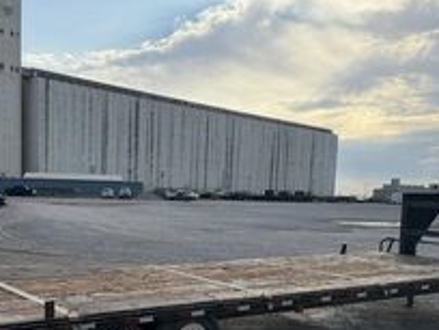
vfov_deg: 30.3
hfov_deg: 39.9
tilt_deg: -5.2
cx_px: 140
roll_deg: -2.6
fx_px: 596
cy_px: 252
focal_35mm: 47
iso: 100
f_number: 1.78
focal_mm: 6.76
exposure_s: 1/3953
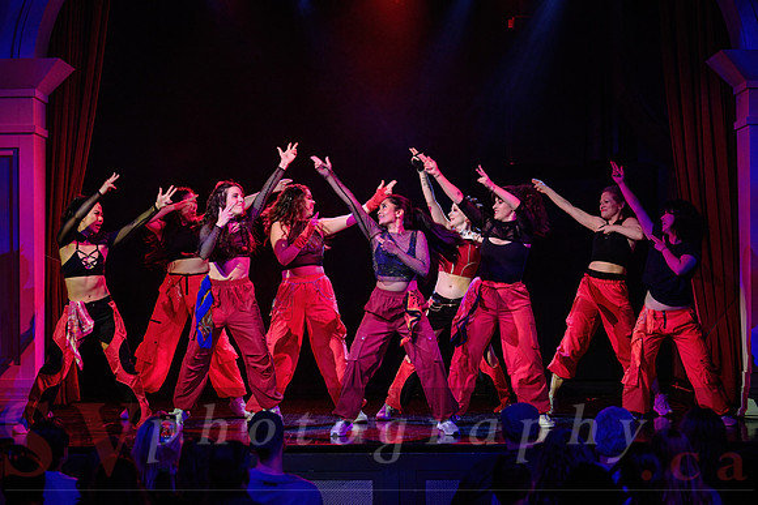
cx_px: 336
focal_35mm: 106
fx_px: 2230
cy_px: 224
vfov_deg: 12.9
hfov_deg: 19.3
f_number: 2.8
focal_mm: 95
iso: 1600
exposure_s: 1/200
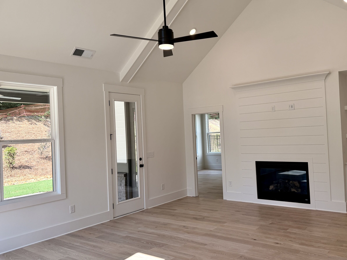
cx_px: 203
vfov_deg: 45.4
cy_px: 126
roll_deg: +2.4
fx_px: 311
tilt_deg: +1.0
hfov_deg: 58.0
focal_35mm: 31
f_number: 1.78
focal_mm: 6.76
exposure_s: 1/708
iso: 100
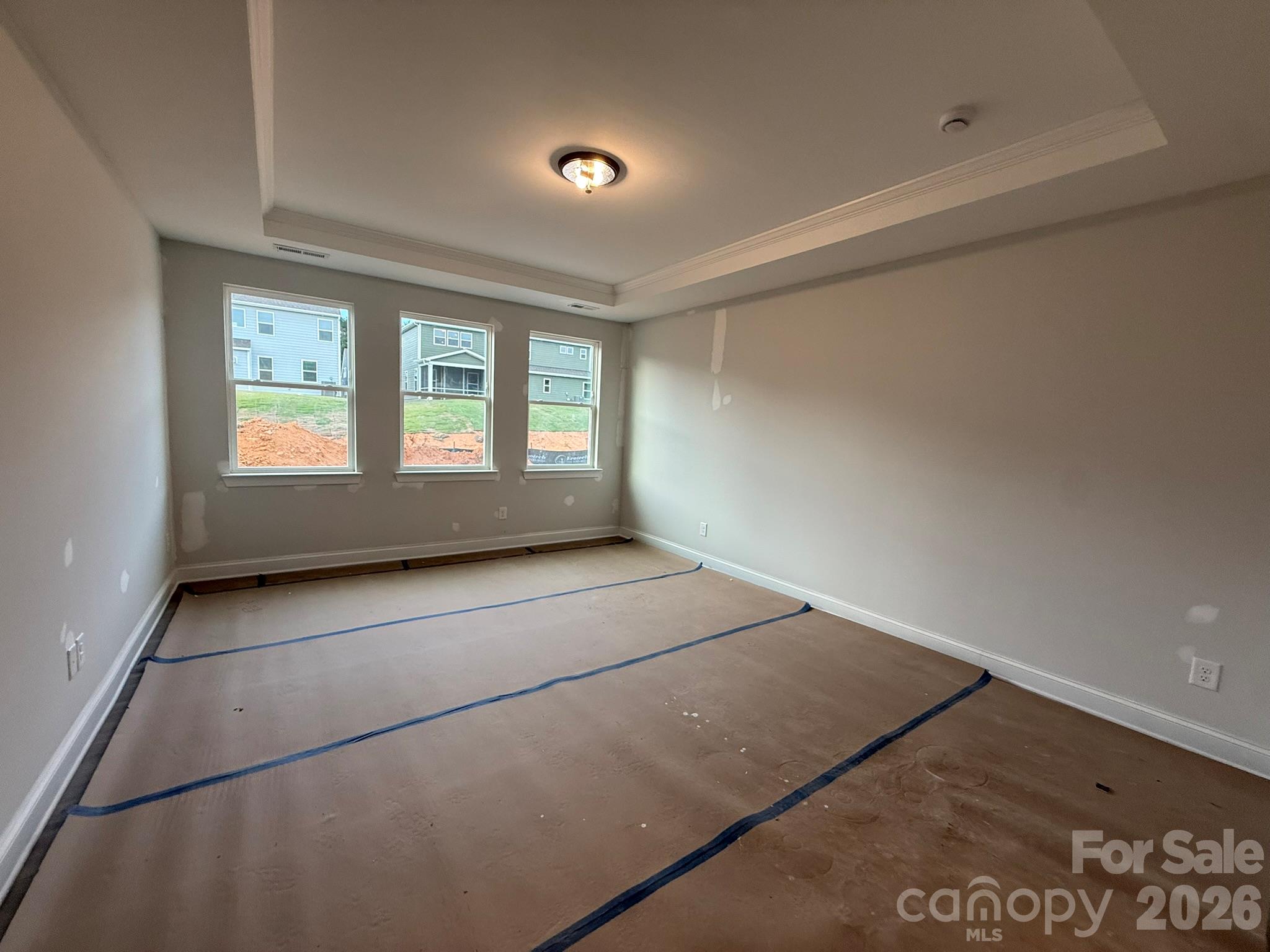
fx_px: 514
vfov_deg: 85.7
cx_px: 635
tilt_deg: -5.4
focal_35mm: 14
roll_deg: -1.9
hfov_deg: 102.1
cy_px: 476
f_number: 2.2
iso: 125
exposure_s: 1/120
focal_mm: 2.22
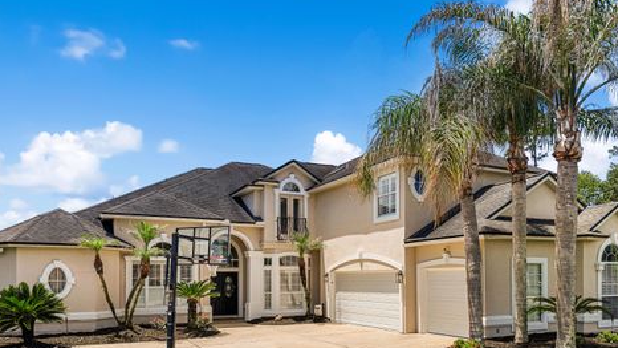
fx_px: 459
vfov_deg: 41.0
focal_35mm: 28
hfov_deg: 67.9
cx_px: 306
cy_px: 231
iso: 100
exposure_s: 1/1600
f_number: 2.8
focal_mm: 12.29
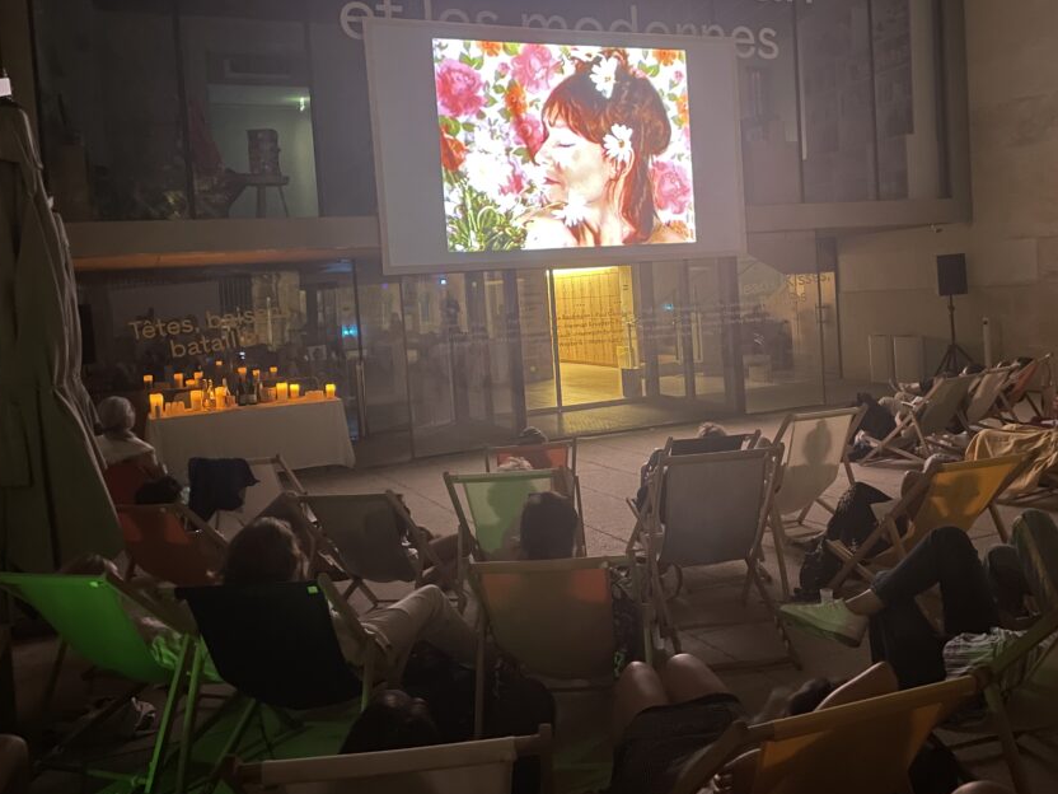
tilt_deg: -3.5
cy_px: 345
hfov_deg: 56.7
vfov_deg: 44.1
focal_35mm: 32
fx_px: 978
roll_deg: +4.2
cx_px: 591
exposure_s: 1/8
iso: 640
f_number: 1.6
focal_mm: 4.2
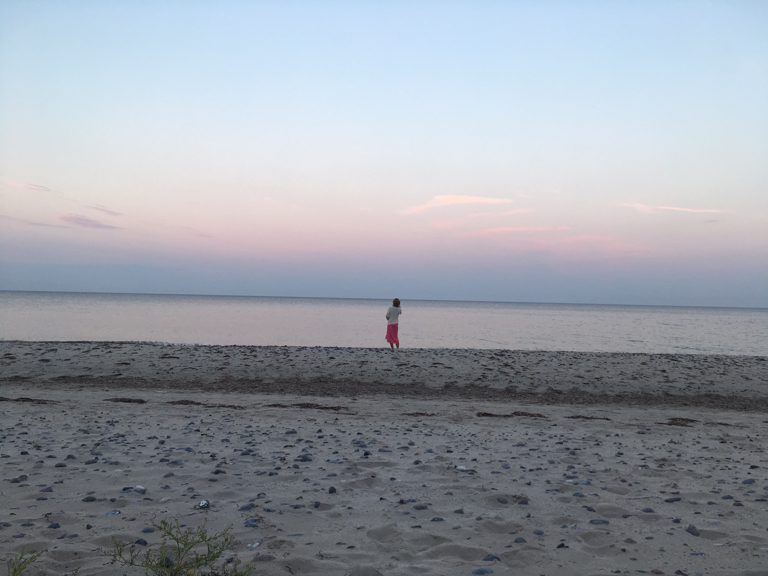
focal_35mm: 29
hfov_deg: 61.7
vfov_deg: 48.2
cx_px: 384
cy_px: 288
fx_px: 643
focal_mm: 4.15
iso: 32
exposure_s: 1/50
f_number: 2.2
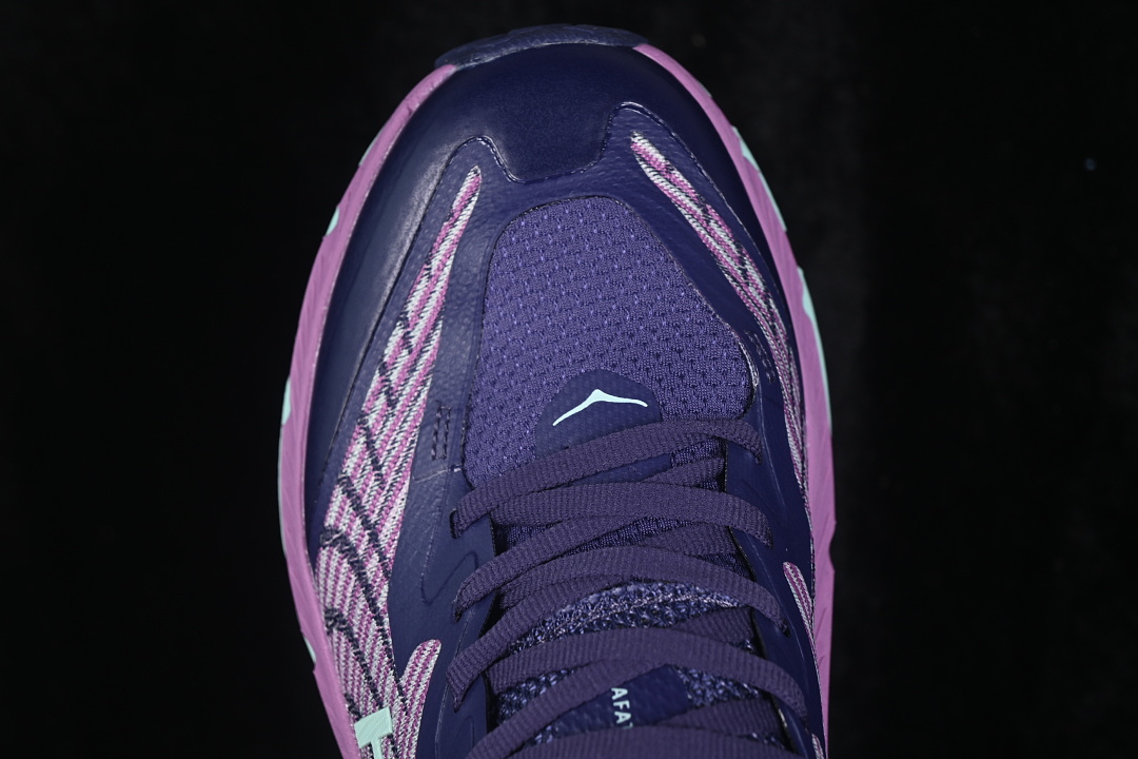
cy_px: 380
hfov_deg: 27.0
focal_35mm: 75
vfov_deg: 18.2
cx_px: 569
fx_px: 2371
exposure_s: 1/60
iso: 160
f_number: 6.3
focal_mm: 50
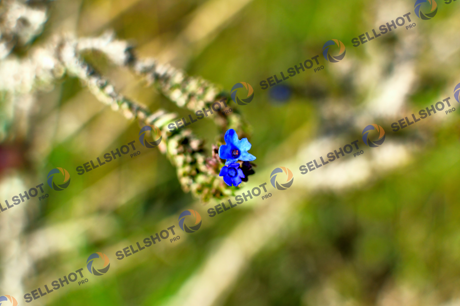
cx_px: 230
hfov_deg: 37.2
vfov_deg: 25.3
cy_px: 151
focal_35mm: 54
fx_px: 684
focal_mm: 35
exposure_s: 1/1250
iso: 200
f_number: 3.5
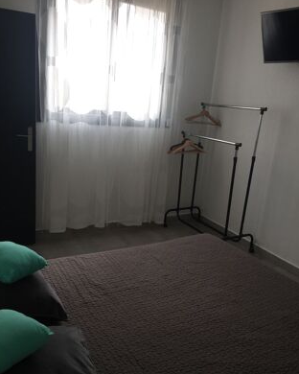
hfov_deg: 47.1
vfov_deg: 57.2
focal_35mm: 31
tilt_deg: -13.7
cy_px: 187
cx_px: 150
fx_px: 343
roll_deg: -4.8
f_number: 2.2
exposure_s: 1/124
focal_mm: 4.15
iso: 32
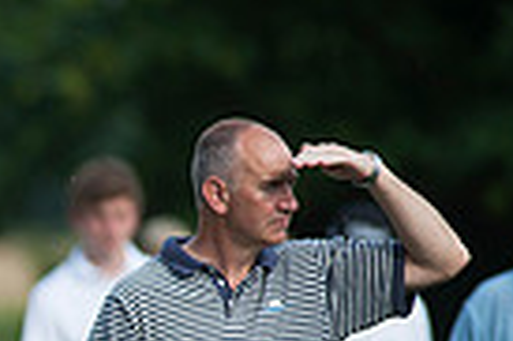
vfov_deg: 1.1
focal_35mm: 1268
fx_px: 18047
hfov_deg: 1.6
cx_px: -479
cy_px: 570
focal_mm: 300
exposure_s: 1/2000
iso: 400
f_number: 4
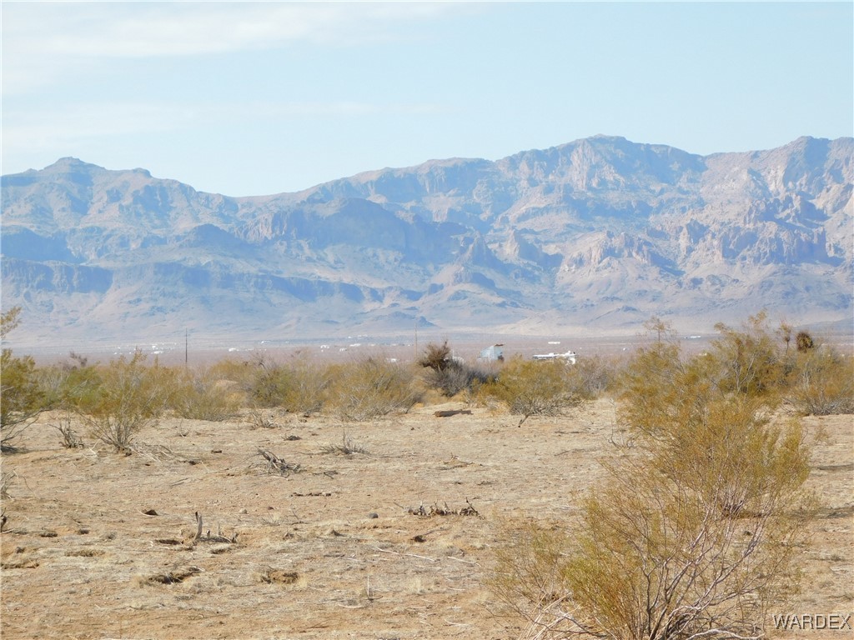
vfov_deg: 11.1
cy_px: 320
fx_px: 3306
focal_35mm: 134
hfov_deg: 14.7
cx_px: 427
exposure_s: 1/400
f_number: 5
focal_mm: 23.7
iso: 125
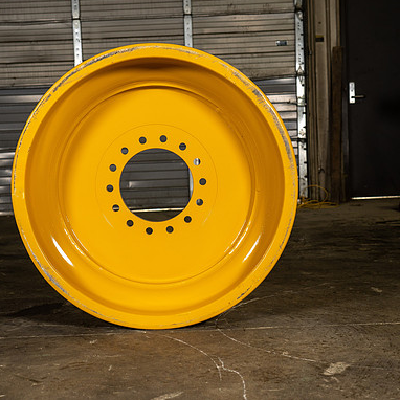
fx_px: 811
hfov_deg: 27.6
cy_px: 198
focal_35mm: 62
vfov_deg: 27.7
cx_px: 151
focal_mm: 48
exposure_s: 1/100
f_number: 5.6
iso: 800
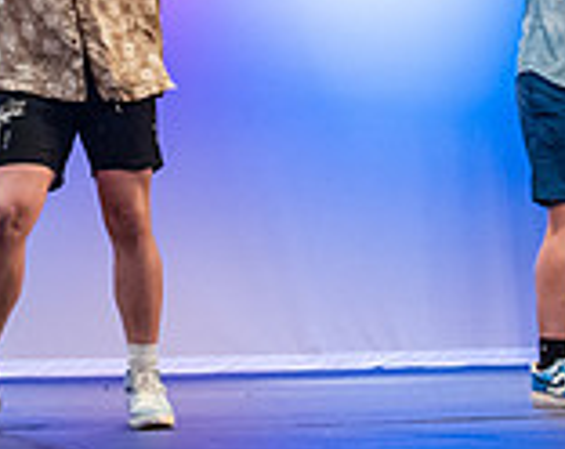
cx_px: 43
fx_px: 1635
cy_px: -165
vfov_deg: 14.8
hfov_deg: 19.2
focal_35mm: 98
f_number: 3.2
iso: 4000
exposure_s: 1/320
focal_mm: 28
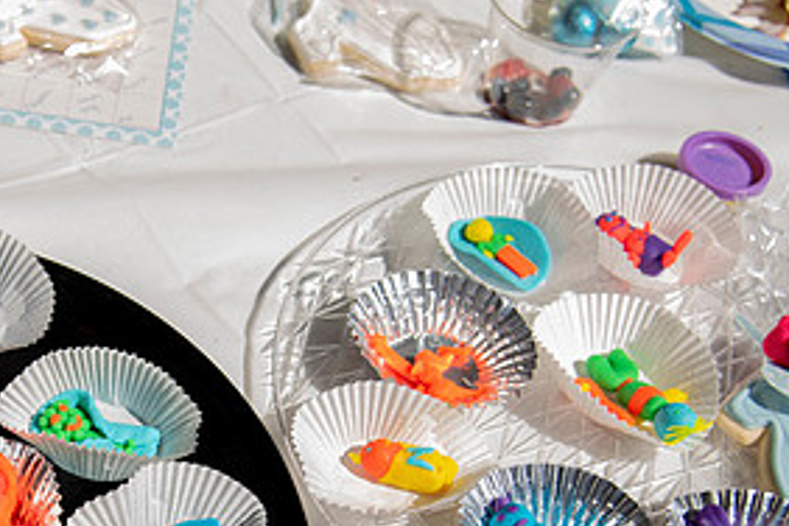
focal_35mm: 72
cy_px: 508
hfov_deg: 27.4
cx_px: 126
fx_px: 1578
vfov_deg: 18.5
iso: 100
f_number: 4
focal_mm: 35
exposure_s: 1/800
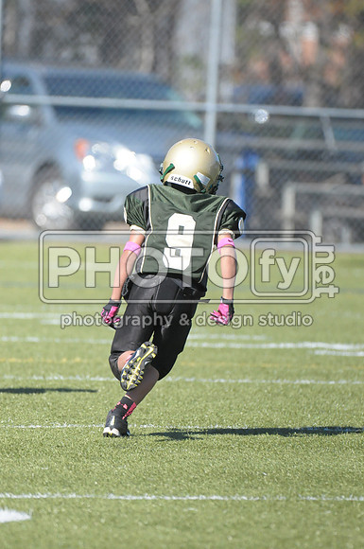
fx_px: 7529
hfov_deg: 2.8
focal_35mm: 495
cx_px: 182
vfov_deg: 4.2
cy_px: 274
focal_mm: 330
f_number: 4
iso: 1600
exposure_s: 1/8000
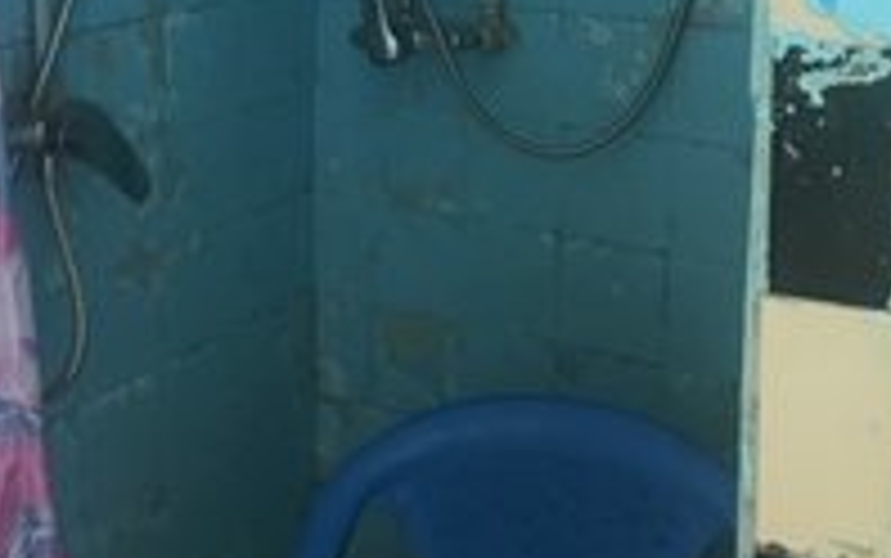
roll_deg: -0.3
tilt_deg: -5.4
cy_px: -58
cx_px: 387
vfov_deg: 20.6
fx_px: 1458
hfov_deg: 33.9
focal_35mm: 60
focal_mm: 3.99
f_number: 1.8
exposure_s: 1/17
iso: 100
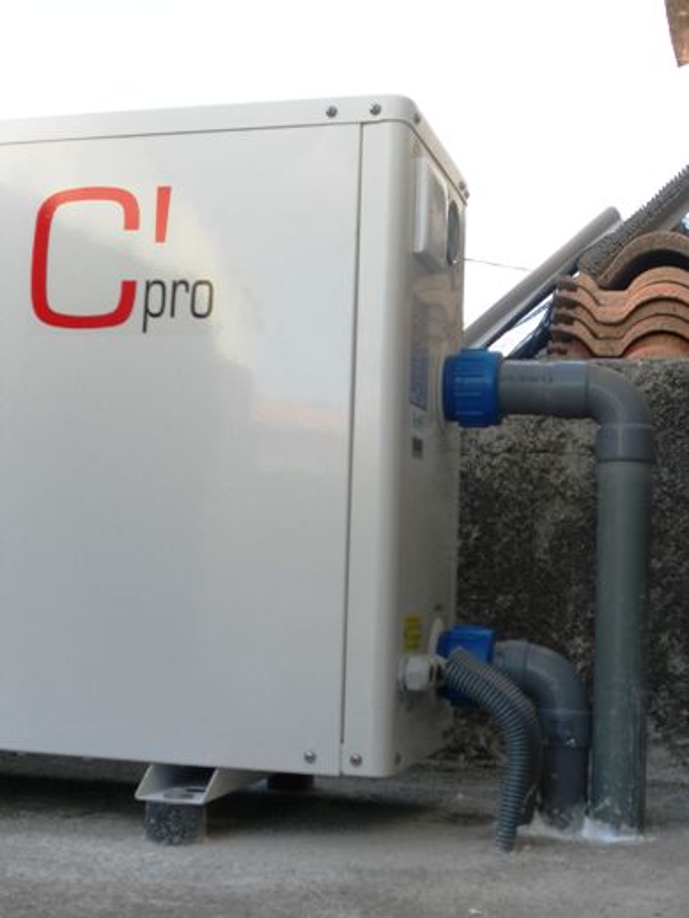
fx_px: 1458
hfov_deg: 26.6
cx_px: 344
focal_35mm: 55
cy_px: 459
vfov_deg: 34.9
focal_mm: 9.8
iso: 80
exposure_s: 1/60
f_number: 4.8
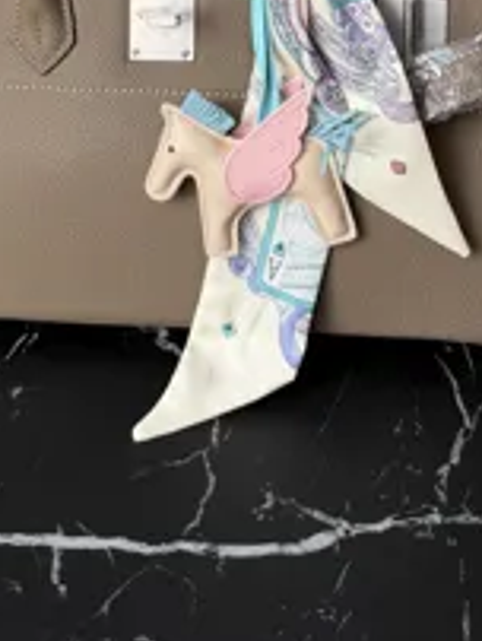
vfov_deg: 30.0
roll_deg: +1.1
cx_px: 193
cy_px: -76
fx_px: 1056
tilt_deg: -27.3
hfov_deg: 25.7
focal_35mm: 57
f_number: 1.78
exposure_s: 1/94
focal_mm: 6.76
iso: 200
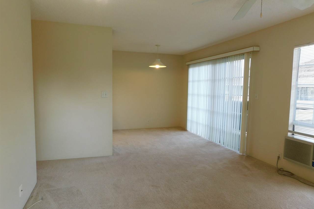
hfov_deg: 73.7
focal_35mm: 24
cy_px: 106
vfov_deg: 53.1
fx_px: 209
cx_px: 157
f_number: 3
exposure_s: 1/100
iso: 125
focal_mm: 4
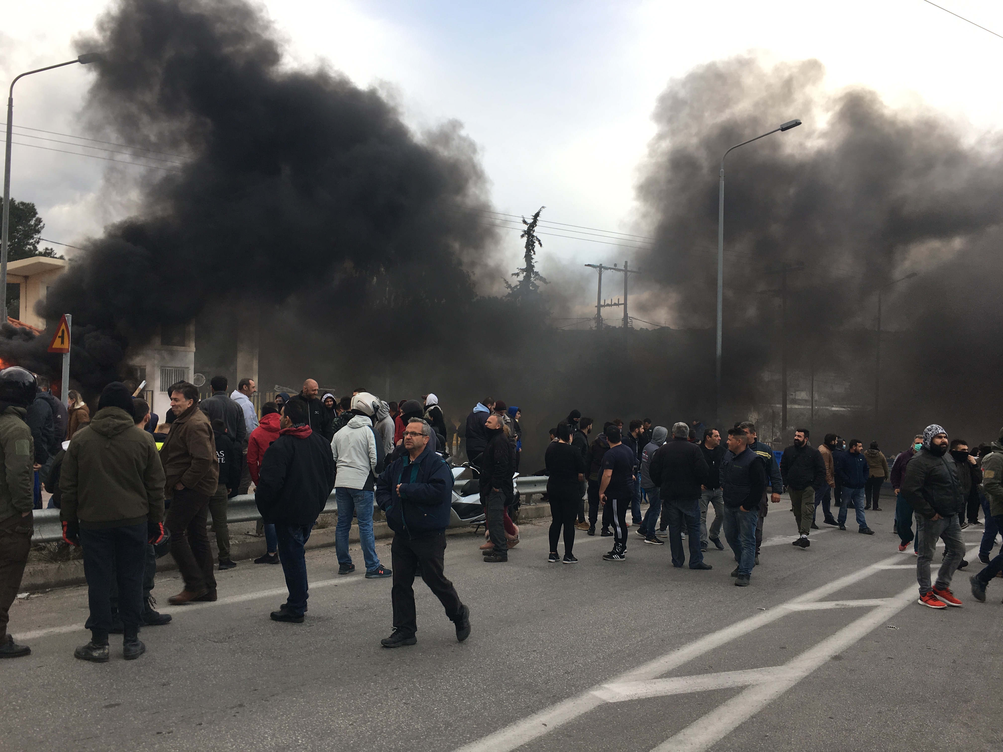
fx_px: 840
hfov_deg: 61.7
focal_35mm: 29
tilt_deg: +2.9
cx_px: 502
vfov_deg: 48.2
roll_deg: -0.8
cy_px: 376
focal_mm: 4.15
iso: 25
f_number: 2.2
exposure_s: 1/109
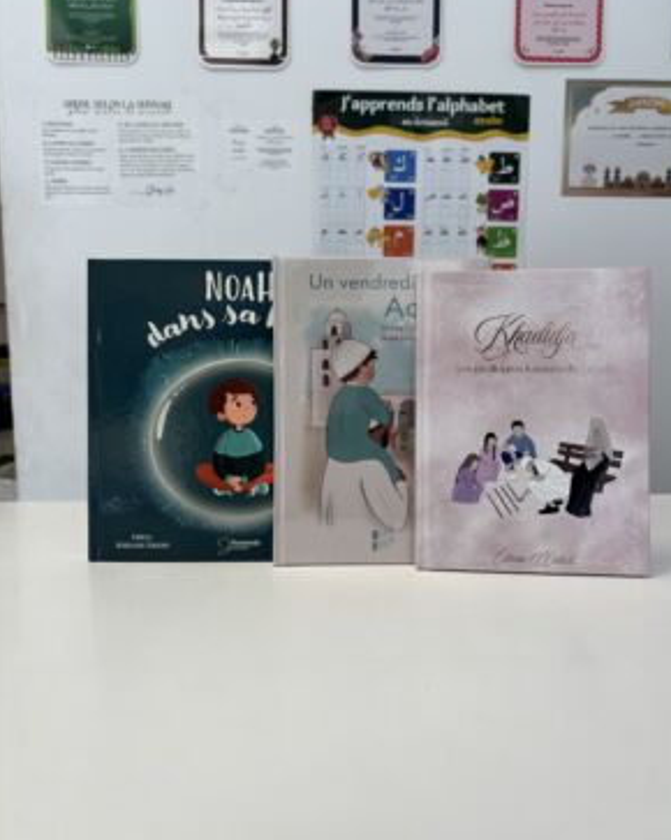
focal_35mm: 28
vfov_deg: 62.2
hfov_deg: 51.5
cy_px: 396
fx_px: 696
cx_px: 342
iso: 32
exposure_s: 1/113
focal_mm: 5.96
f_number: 1.6
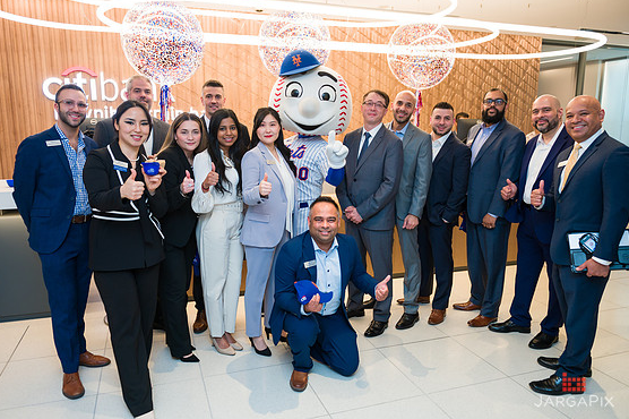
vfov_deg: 49.5
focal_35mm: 26
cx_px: 302
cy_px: 208
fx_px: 454
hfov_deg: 69.4
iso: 400
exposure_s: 1/200
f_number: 4
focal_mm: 24
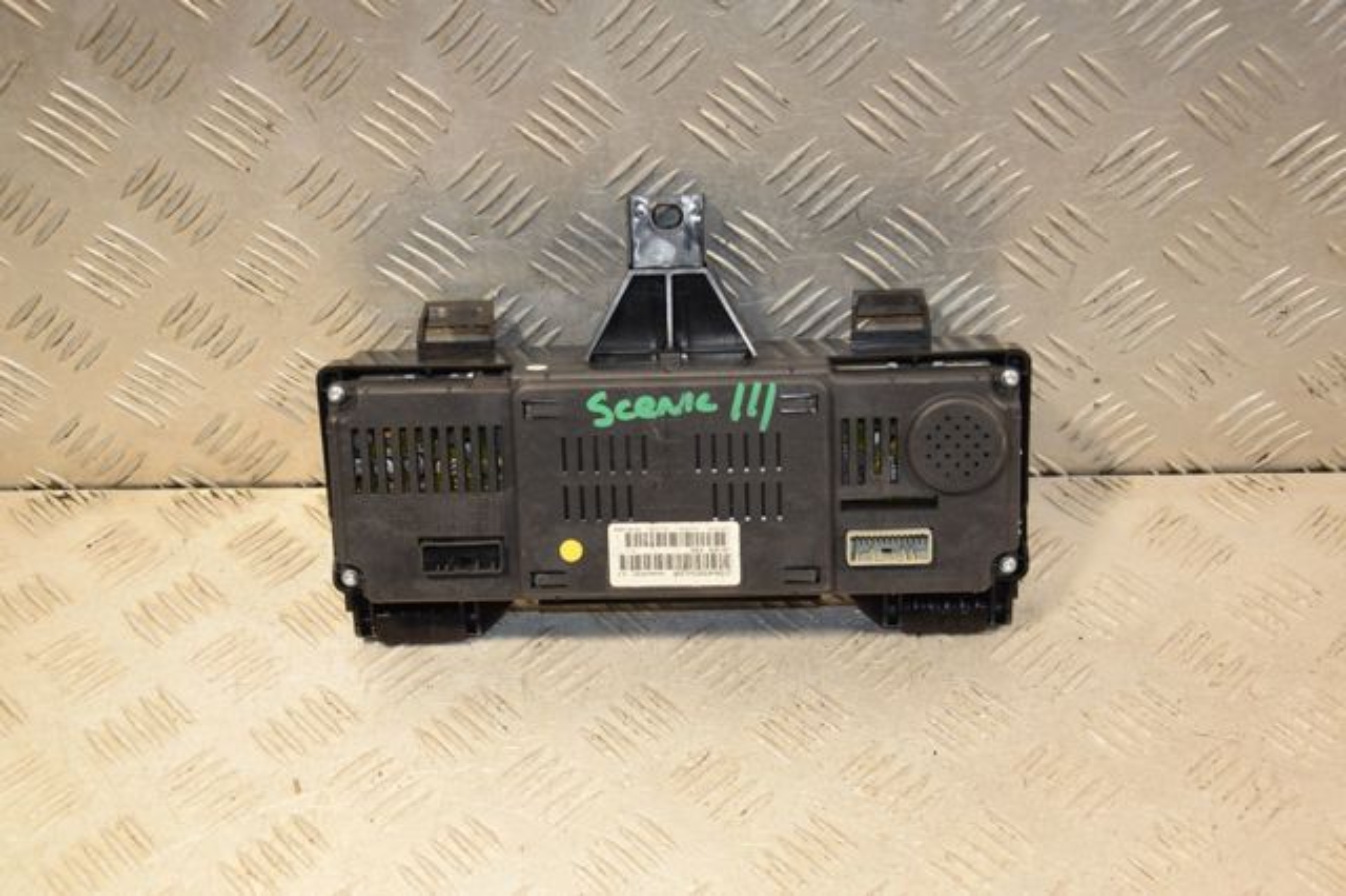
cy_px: 448
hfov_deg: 37.9
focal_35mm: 52
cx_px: 673
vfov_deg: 25.7
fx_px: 1962
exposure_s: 1/200
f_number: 5.6
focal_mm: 35
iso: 800
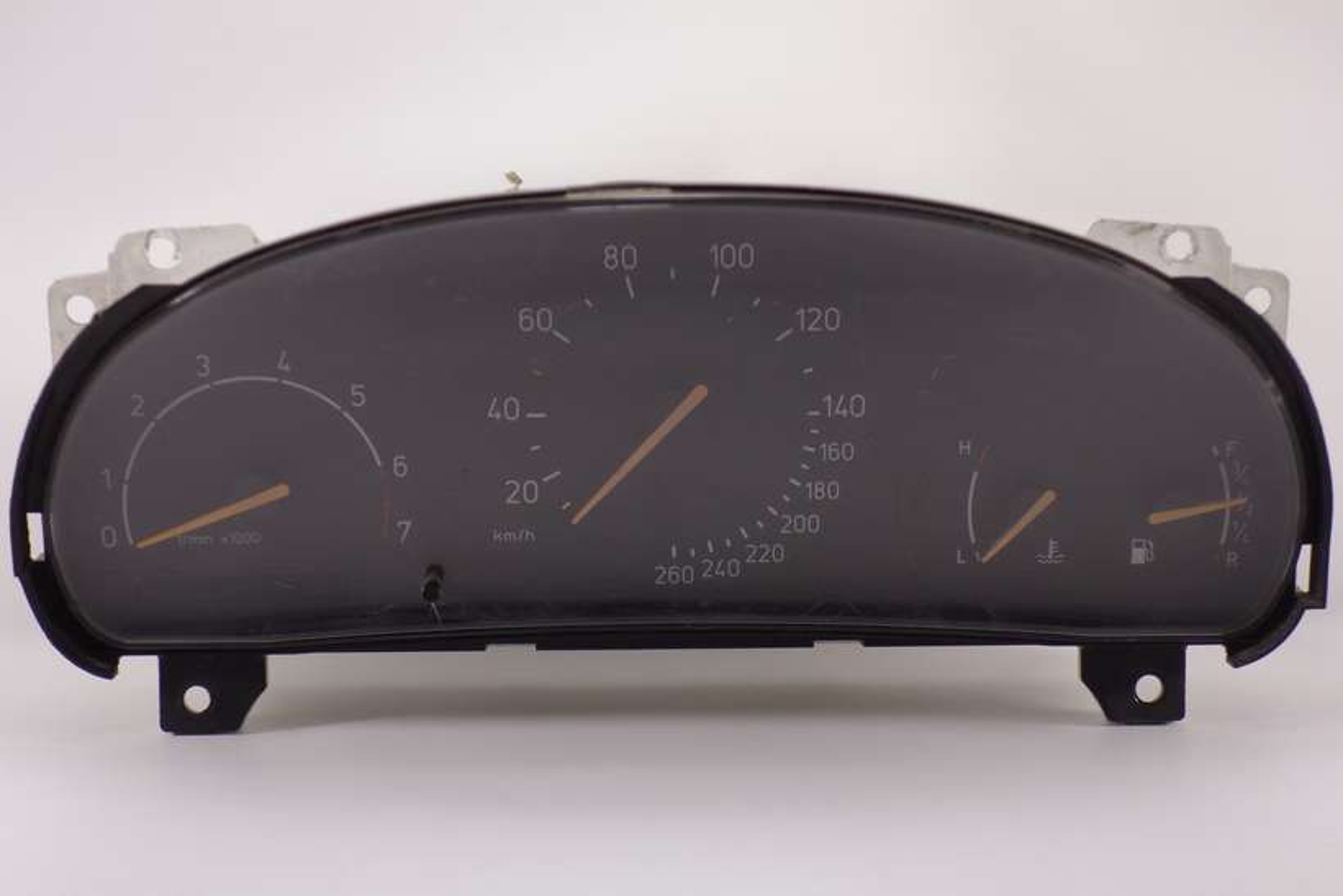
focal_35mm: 76
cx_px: 672
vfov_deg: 18.0
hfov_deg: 26.6
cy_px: 448
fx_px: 2836
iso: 320
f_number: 4
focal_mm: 28.18
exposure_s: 1/80
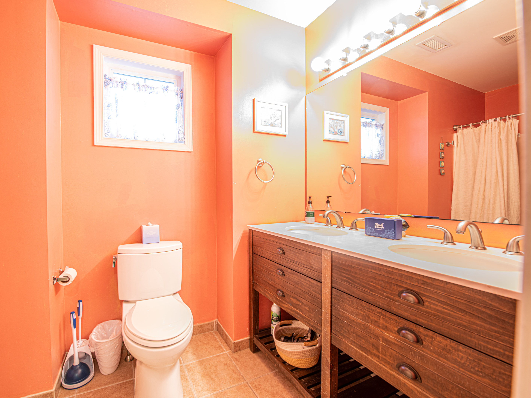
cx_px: 231
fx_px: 238
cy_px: 200
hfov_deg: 95.7
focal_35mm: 16
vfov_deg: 79.8
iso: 64
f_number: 9
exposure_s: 3
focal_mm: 14
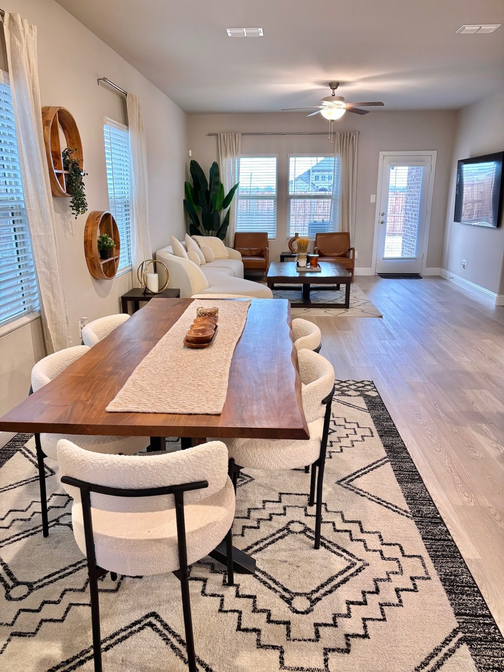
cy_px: 336
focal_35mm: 26
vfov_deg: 67.3
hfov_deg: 53.1
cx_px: 252
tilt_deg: -15.8
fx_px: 505
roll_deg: -0.3
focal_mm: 5.96
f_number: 1.6
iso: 320
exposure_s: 1/60
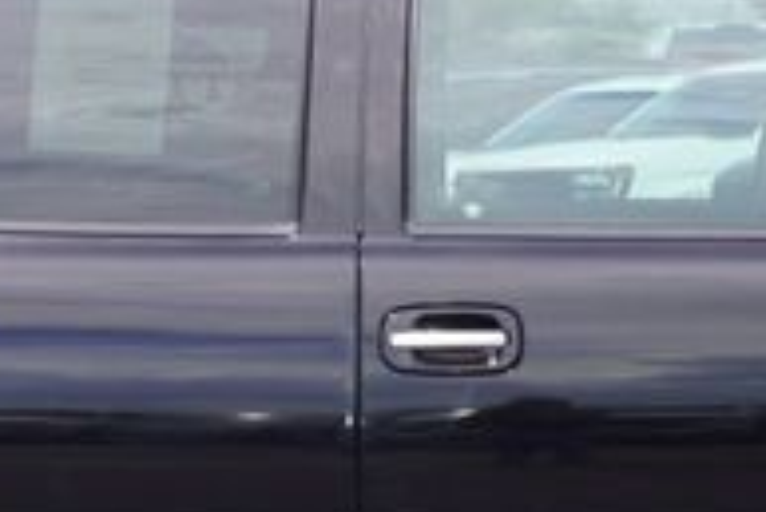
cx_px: 206
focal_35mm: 231
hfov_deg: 8.9
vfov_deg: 5.9
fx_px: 4911
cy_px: 687
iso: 100
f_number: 8
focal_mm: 29
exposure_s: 1/100
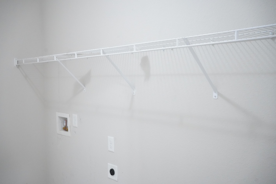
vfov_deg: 37.9
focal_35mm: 35
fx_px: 268
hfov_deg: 54.4
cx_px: 138
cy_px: 92
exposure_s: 1/60
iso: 12800
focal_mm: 35
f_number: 6.3
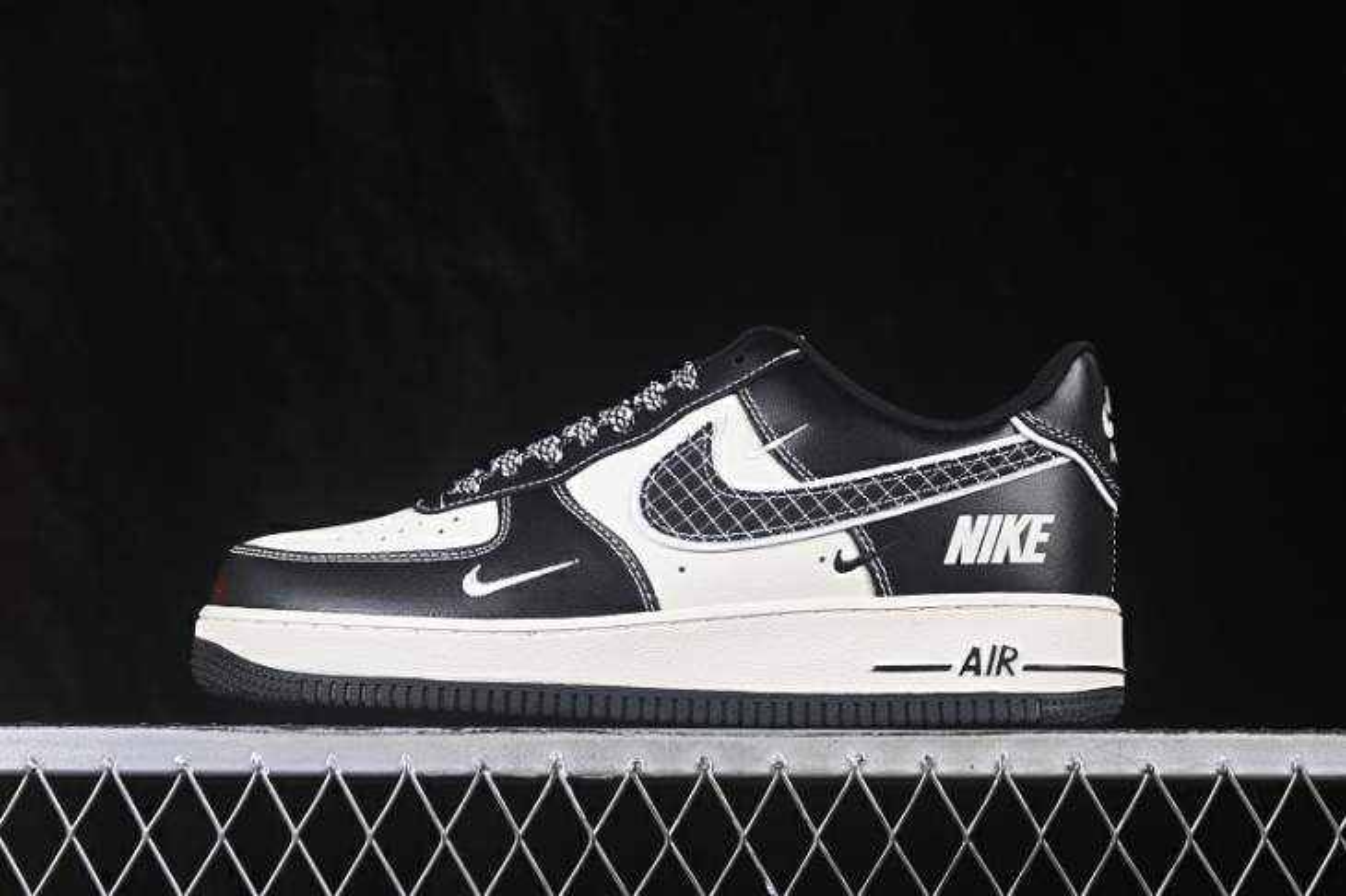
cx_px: 673
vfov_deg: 18.2
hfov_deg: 27.0
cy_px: 448
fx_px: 2803
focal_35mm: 75
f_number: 7.1
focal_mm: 50
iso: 160
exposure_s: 1/80
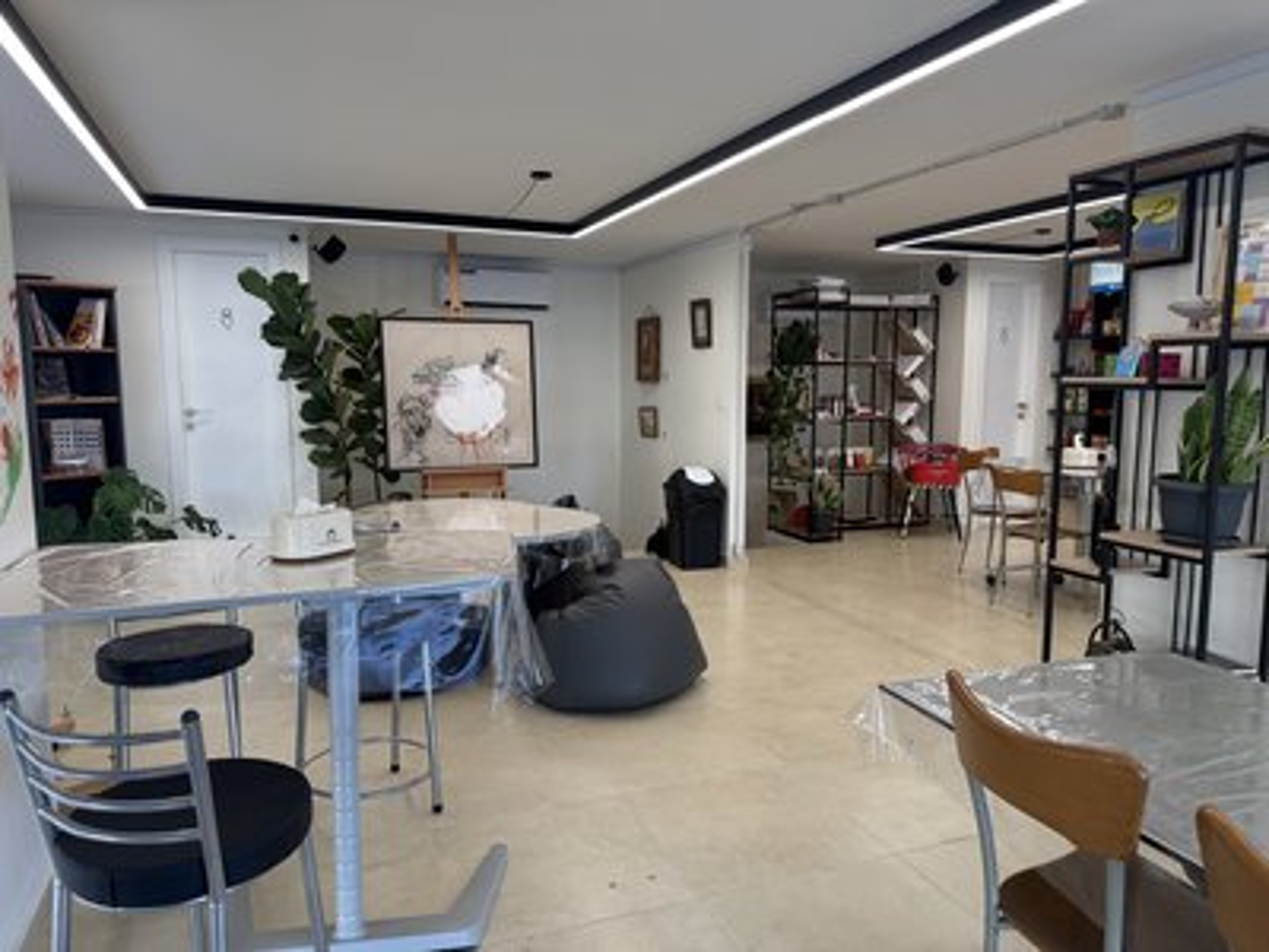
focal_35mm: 24
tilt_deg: -6.3
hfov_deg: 71.6
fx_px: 880
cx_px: 634
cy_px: 476
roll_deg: +0.4
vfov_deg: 56.8
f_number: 1.78
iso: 125
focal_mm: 6.76
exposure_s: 1/237
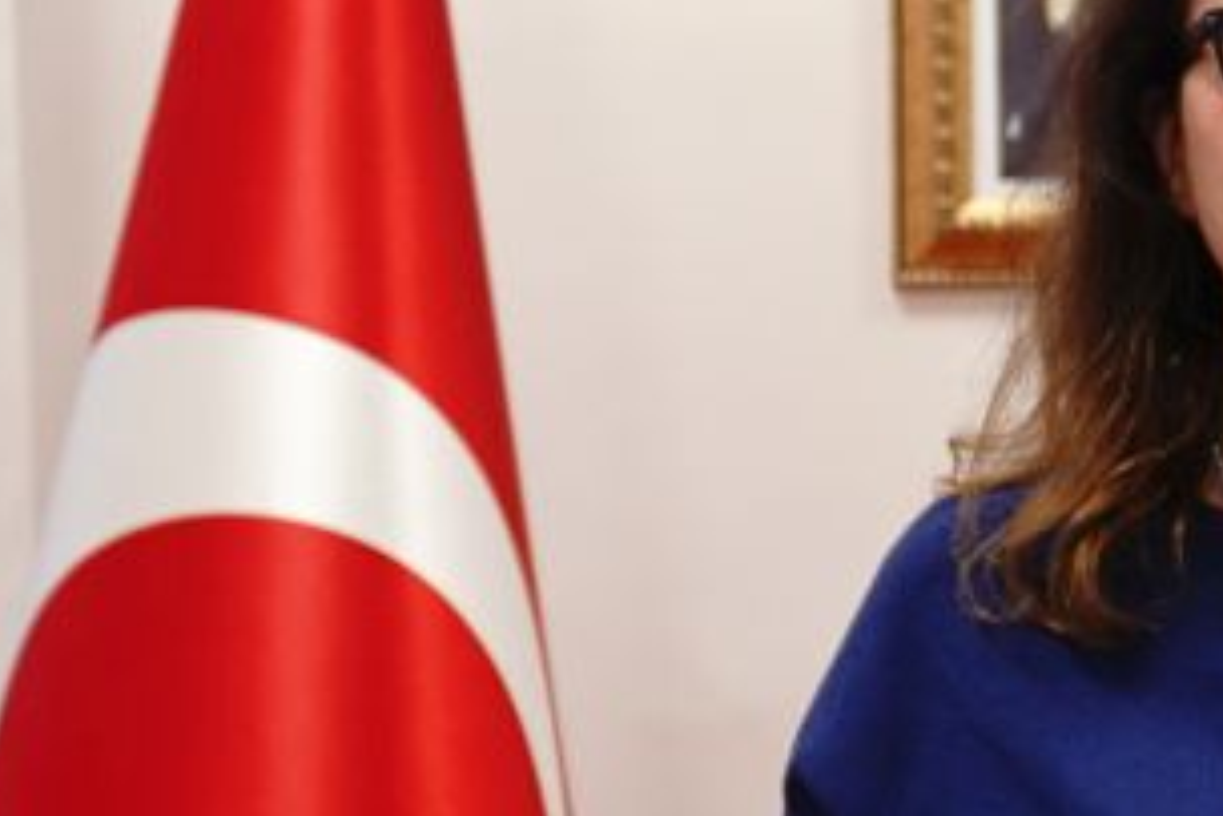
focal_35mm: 227
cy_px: 643
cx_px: 2156
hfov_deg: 8.7
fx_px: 7715
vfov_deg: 6.1
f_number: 2.8
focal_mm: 46
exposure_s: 1/80
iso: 800
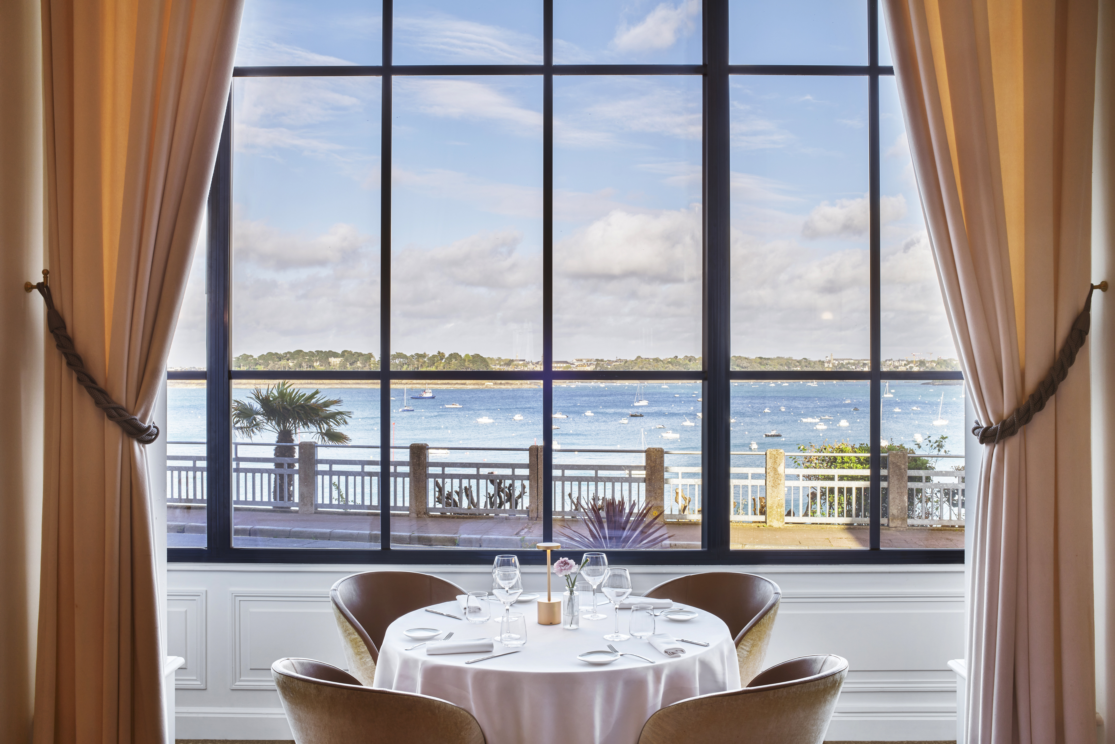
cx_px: 558
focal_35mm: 35
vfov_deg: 37.9
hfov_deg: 54.4
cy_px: 372
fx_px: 1084
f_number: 16
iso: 50
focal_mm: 35
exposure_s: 1/6
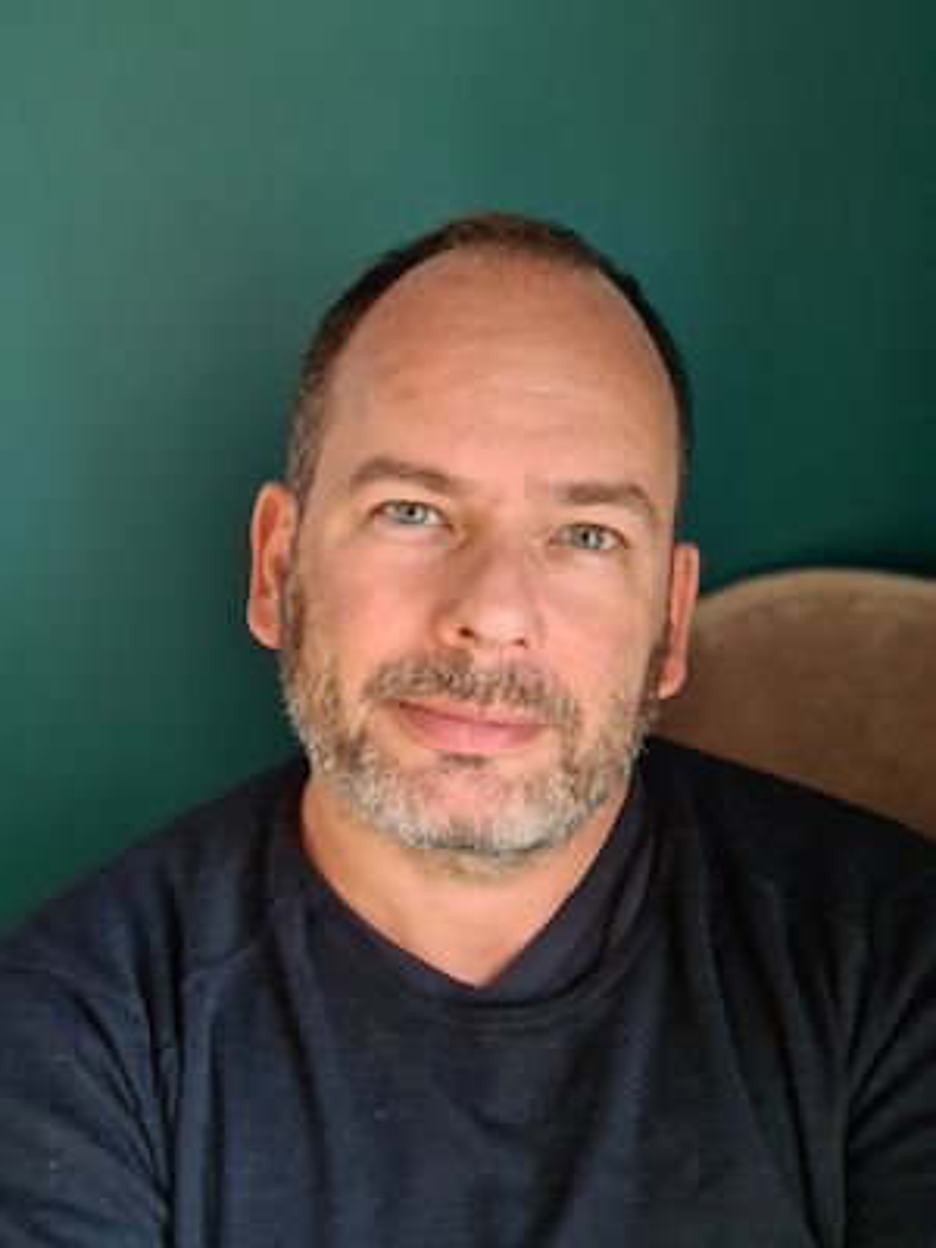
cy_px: 624
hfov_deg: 49.7
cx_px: 468
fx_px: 1009
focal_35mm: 28
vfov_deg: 63.4
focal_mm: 5.9
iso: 400
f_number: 2
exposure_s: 1/50
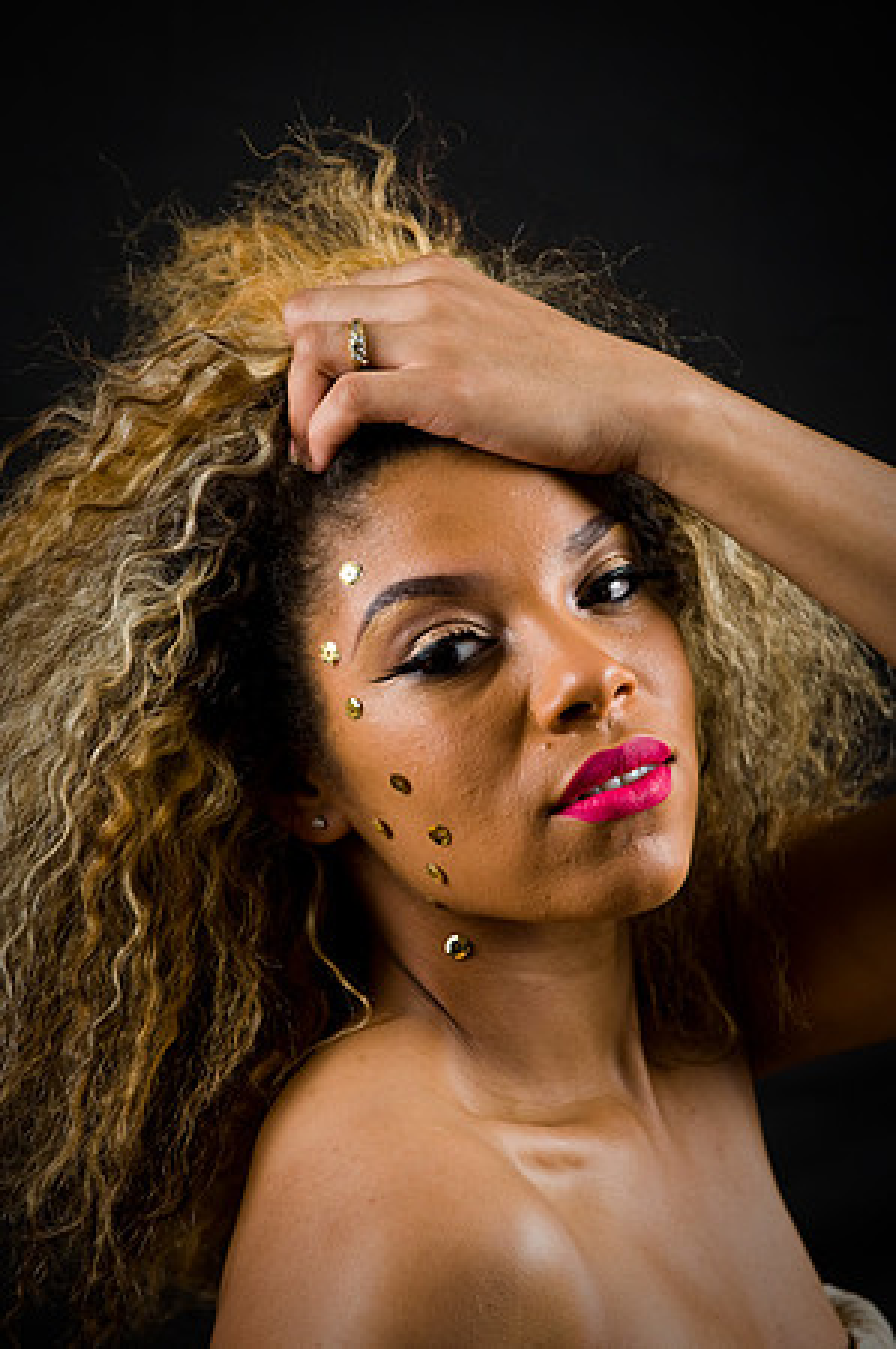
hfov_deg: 6.9
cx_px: 448
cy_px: 674
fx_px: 7483
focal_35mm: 200
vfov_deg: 10.3
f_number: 5.6
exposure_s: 1/125
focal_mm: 200
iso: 200
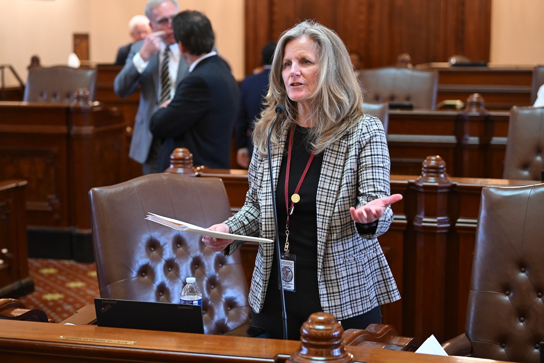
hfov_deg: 28.8
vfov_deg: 19.5
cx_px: 272
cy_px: 182
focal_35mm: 70
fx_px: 1058
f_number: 3.2
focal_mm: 70
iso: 4000
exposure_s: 1/250
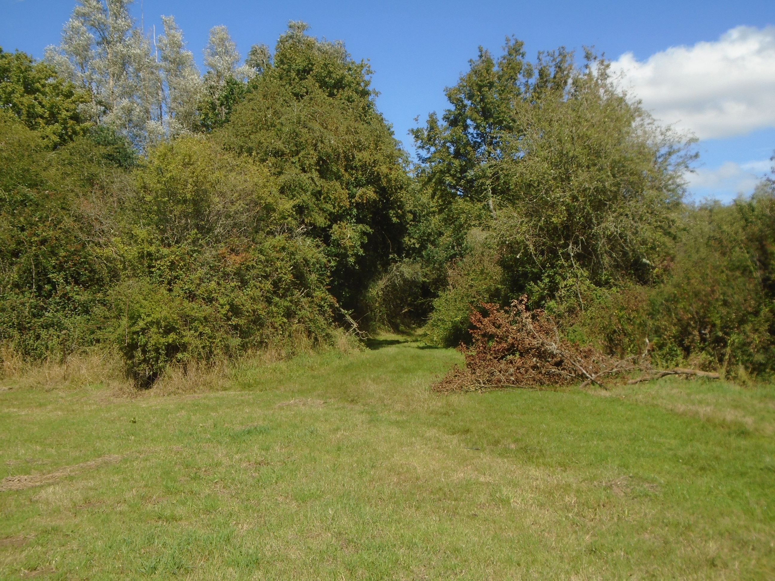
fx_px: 940
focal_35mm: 42
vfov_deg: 34.3
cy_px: 290
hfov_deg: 44.8
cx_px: 388
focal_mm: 7.4
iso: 100
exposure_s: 1/640
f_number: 4.1
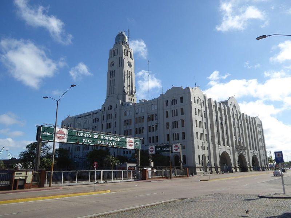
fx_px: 244
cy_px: 109
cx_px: 146
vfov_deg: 48.2
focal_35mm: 29
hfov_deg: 61.7
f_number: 3.5
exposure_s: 1/1000
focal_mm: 5
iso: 80
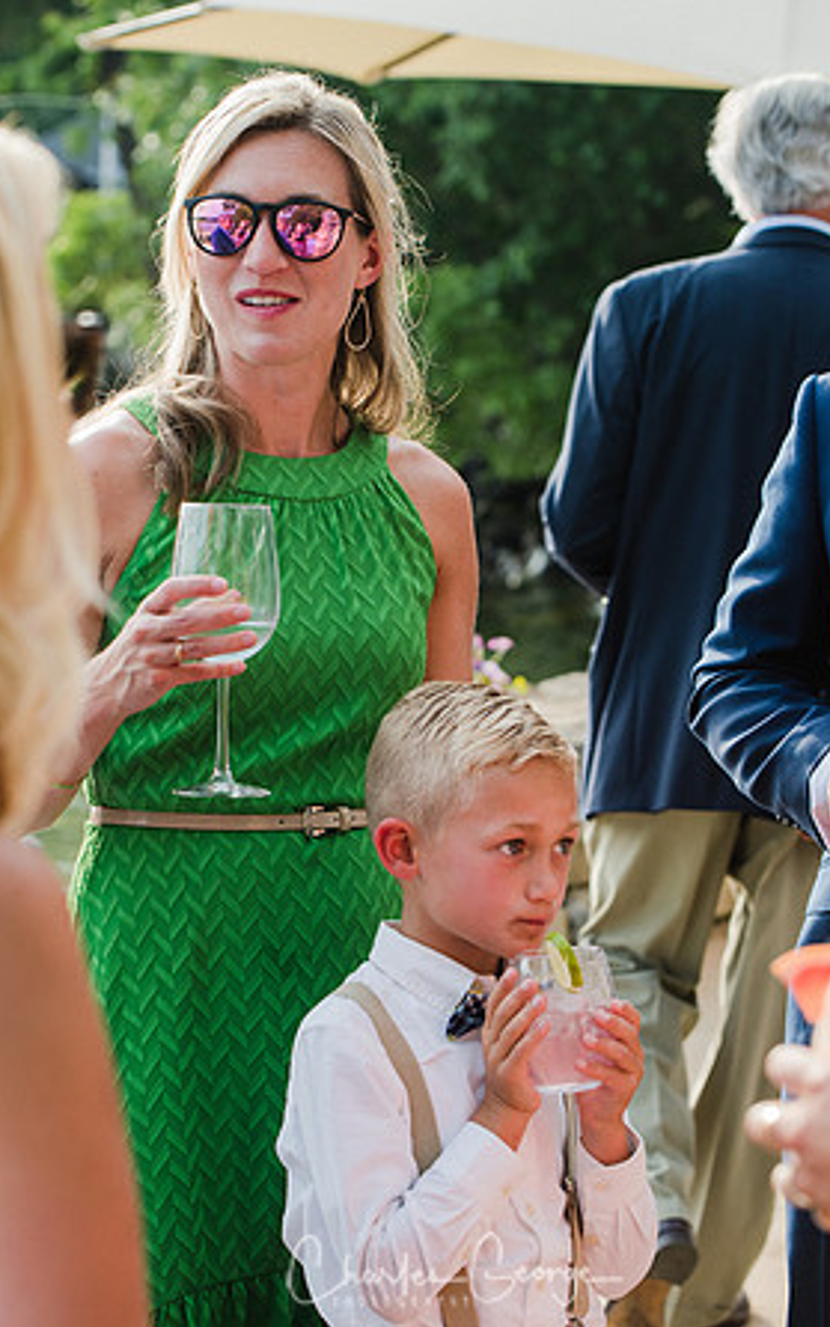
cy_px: 664
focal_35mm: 108
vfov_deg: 19.3
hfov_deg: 12.1
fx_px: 3906
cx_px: 425
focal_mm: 70
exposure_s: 1/250
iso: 200
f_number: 4.5
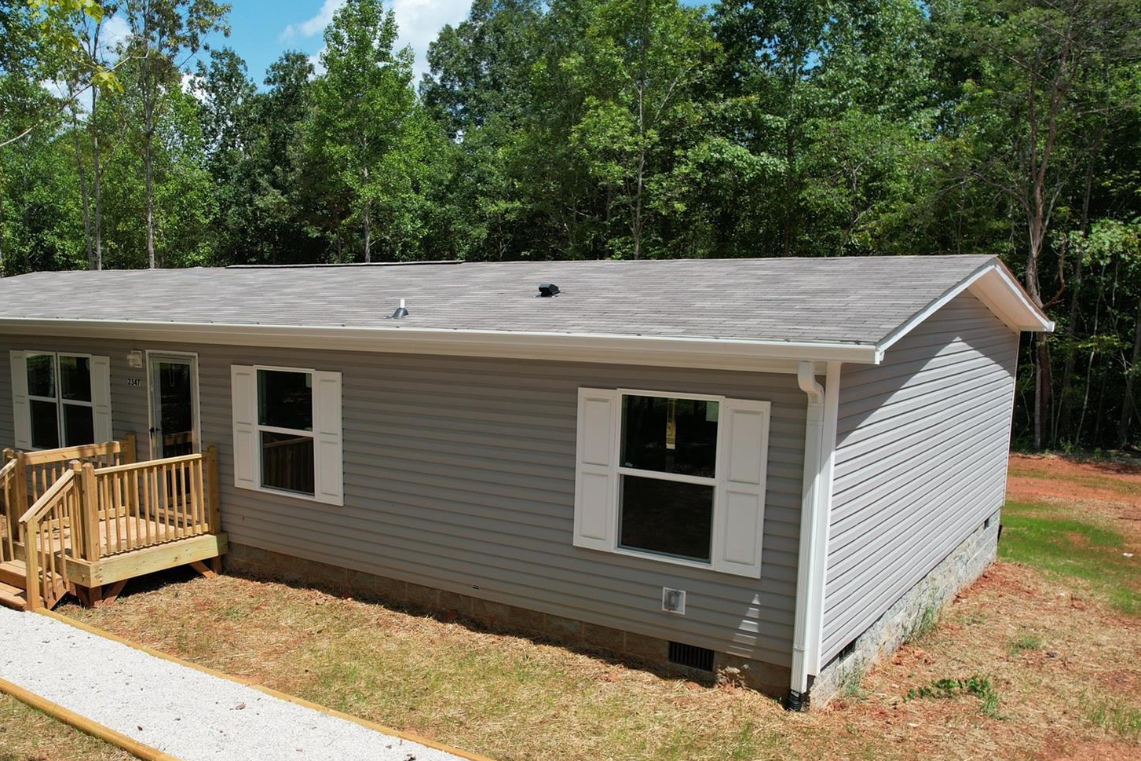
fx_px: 983
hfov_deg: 59.7
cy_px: 456
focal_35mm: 31
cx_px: 448
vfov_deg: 42.1
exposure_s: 1/640
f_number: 2.8
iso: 120
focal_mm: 8.38
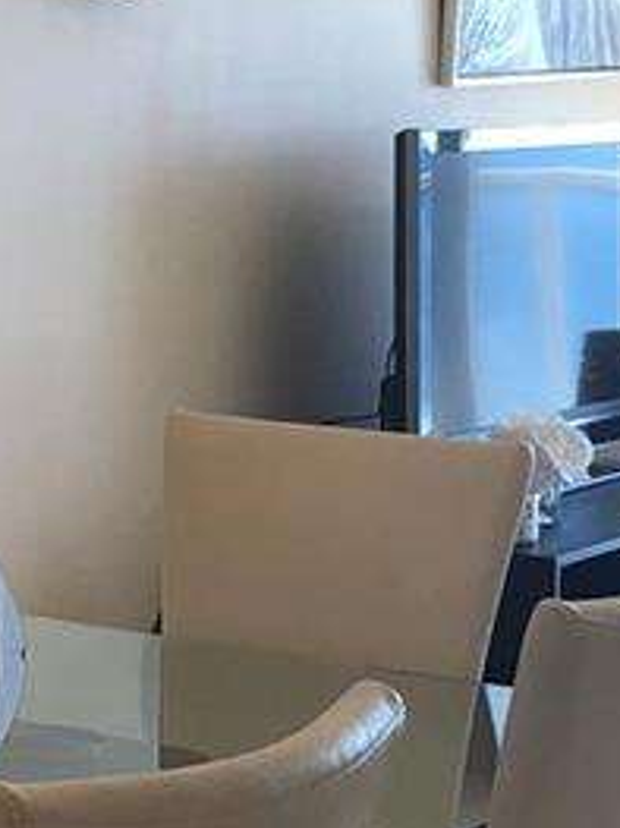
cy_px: 312
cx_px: -308
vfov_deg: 15.4
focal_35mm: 128
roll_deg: +0.6
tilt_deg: -5.0
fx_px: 3059
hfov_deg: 11.1
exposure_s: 1/120
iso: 50
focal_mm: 4
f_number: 1.8
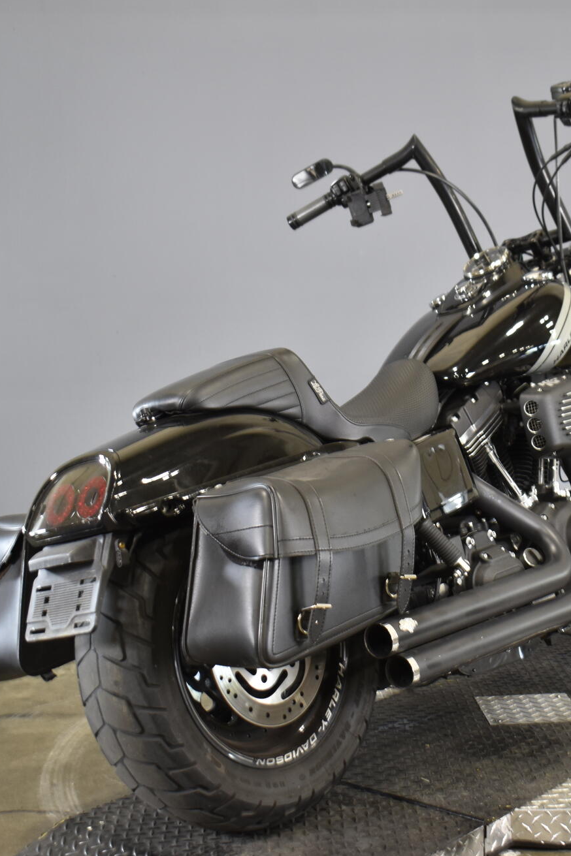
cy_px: 431
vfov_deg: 32.5
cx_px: 393
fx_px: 1469
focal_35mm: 62
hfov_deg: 21.9
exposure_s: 1/15
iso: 400
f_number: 4
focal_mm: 27
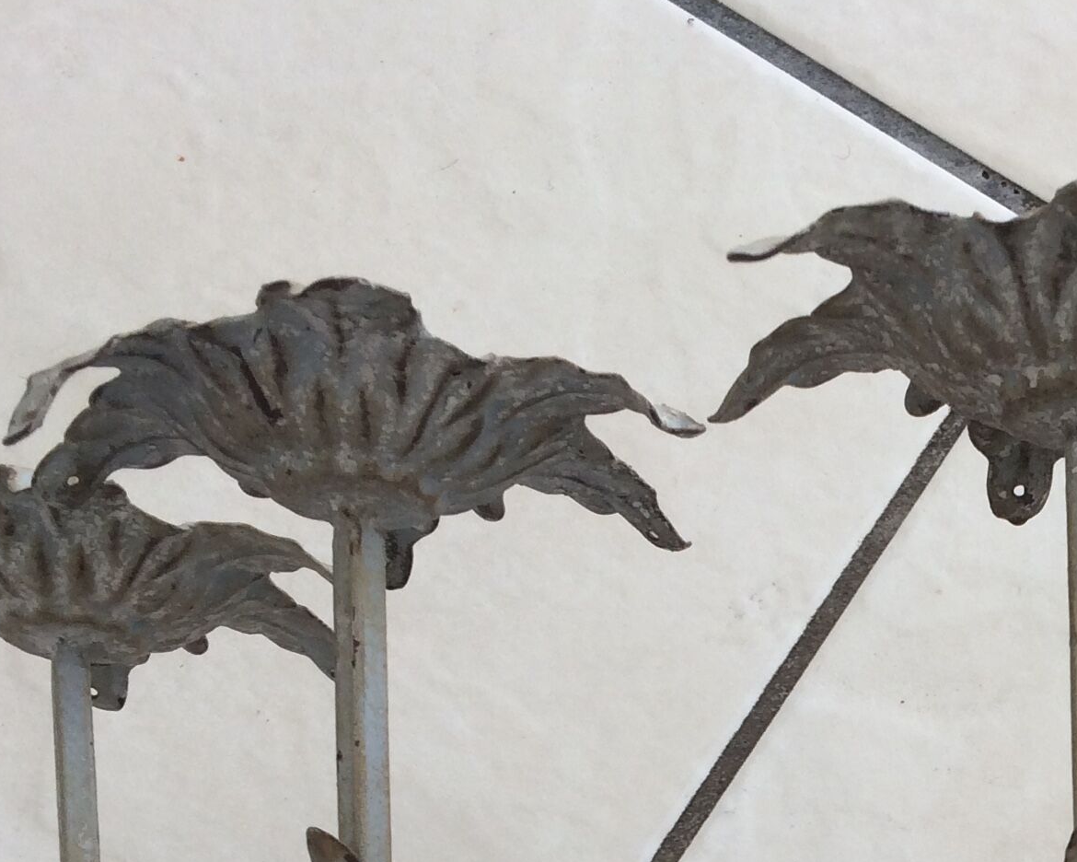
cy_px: 1101
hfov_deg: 22.8
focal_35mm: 79
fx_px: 2518
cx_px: 1183
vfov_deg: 18.2
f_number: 2.2
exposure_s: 1/110
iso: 32
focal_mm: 4.15
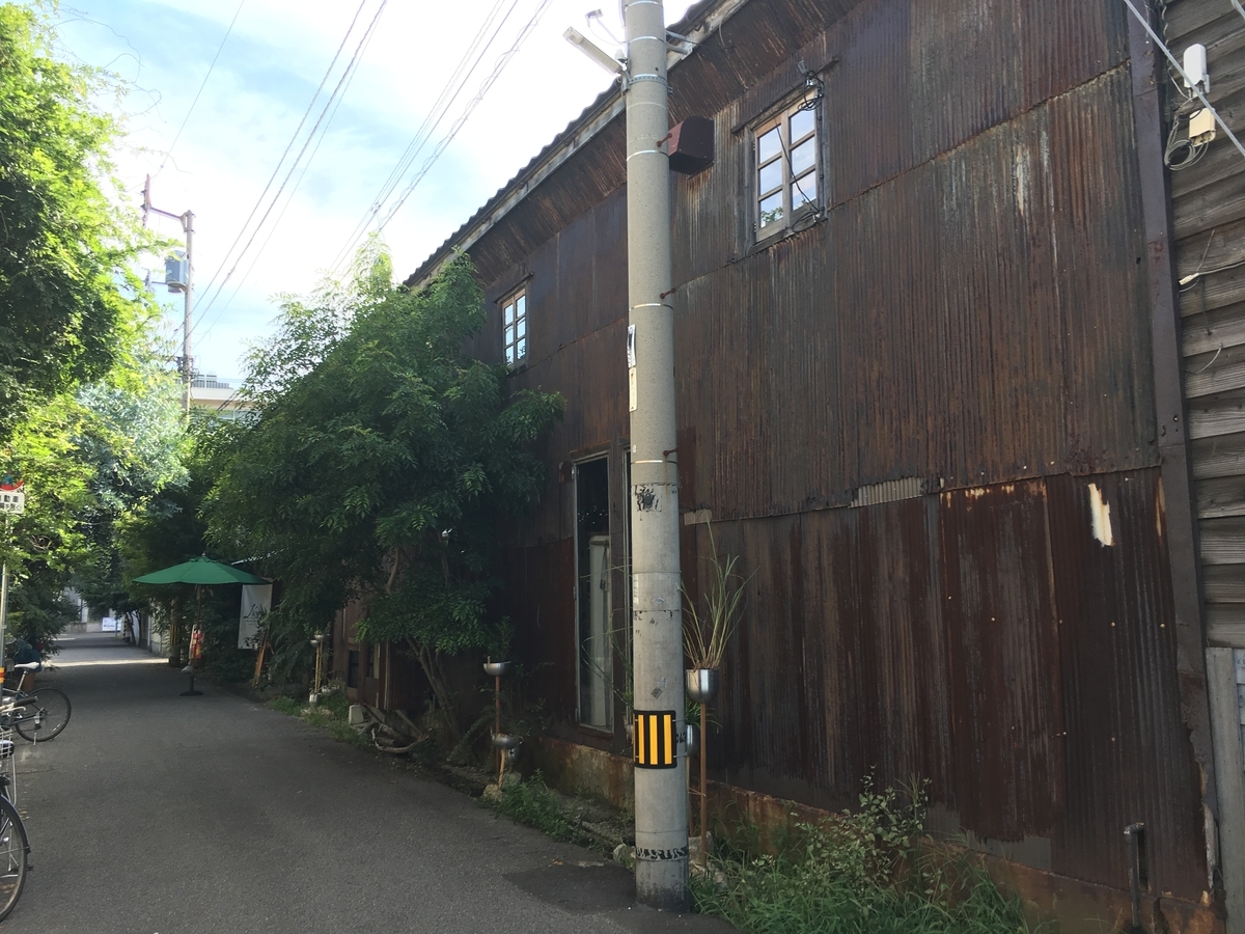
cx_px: 622
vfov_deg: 48.2
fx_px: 1043
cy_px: 467
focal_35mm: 29
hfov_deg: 61.7
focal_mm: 4.15
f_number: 2.2
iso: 25
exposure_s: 1/201
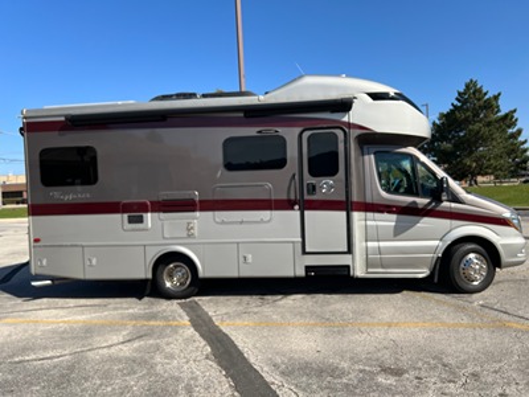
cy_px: 198
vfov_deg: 53.1
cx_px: 264
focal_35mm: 26
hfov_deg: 67.3
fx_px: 397
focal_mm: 5.7
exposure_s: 1/4831
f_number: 1.5
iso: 50
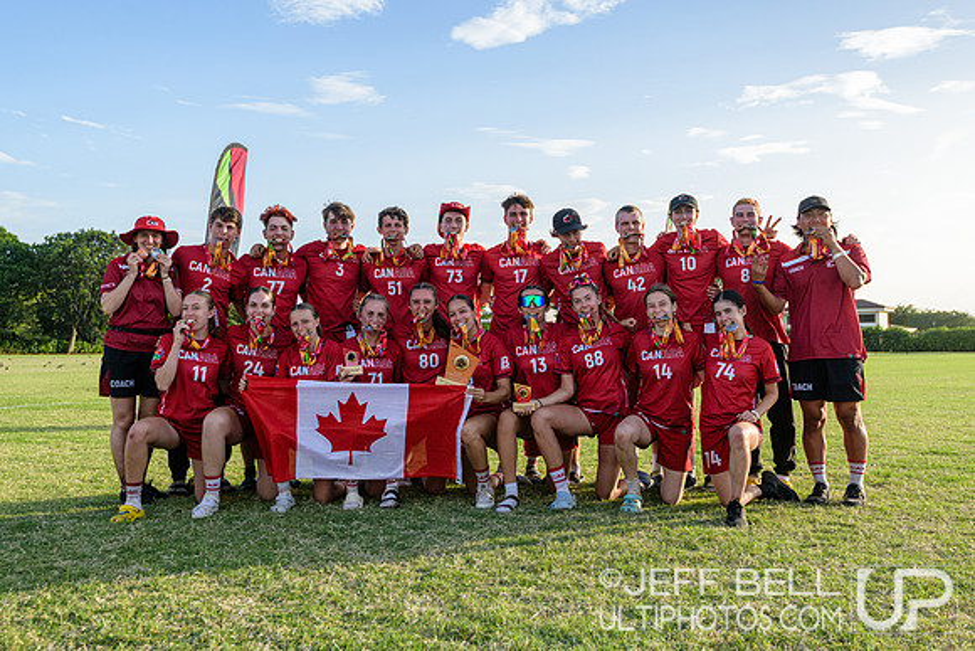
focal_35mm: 35
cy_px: 326
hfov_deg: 54.4
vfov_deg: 37.9
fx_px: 948
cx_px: 488
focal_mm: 35
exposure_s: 1/800
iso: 500
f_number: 5.6
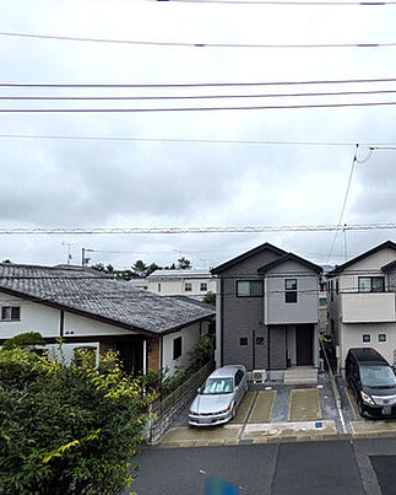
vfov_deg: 77.4
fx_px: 307
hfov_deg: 59.6
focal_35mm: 21
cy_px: 271
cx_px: 325
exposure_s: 1/1481
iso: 50
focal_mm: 1.83
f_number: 2.2
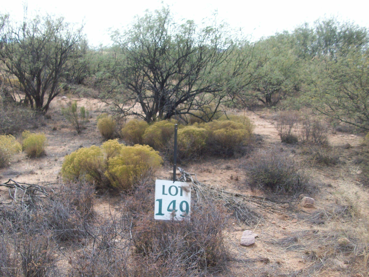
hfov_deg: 54.0
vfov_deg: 41.8
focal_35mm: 34
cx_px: 184
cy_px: 138
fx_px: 362
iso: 64
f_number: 2.8
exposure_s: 1/553
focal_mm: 5.7
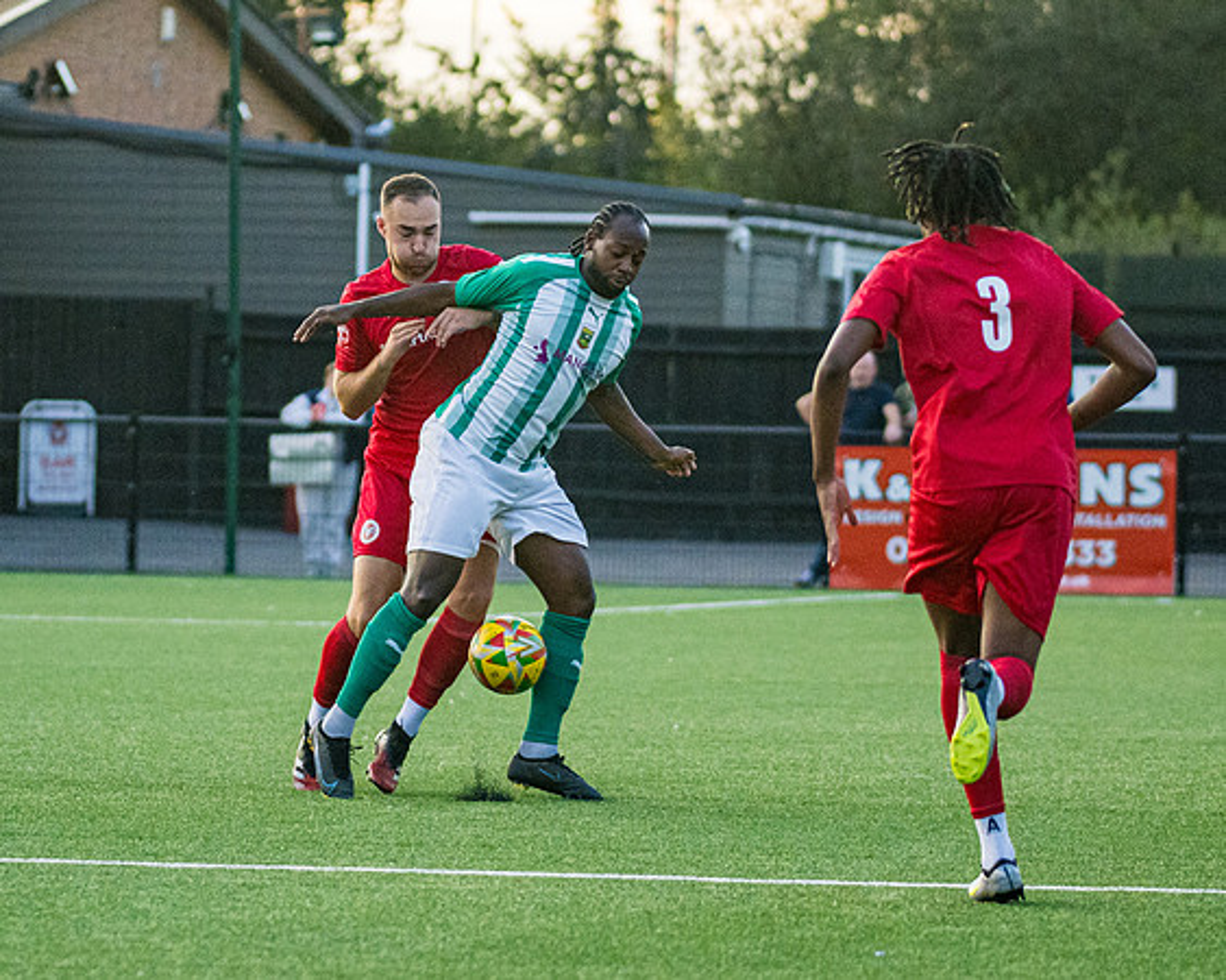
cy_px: 454
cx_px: 475
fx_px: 11172
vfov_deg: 5.0
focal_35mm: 308
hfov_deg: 6.3
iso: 1250
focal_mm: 125
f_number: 2.8
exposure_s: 1/4000
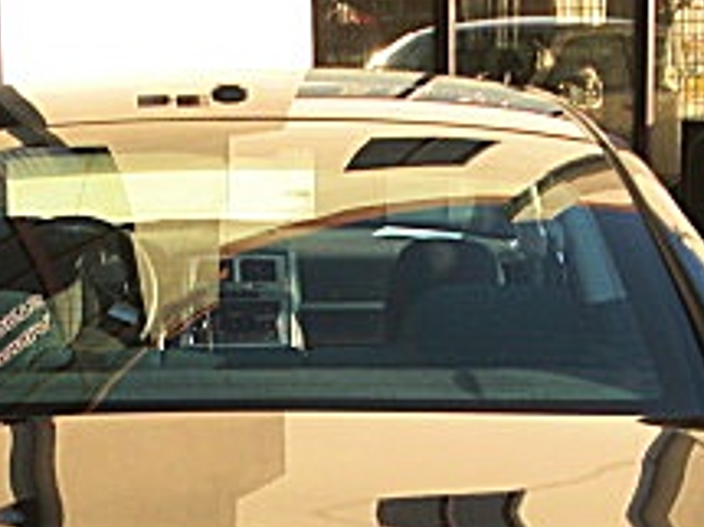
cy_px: 566
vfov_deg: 13.6
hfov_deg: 18.3
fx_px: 2175
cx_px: 239
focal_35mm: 107
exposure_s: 1/200
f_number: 2.8
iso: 50
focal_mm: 6.3
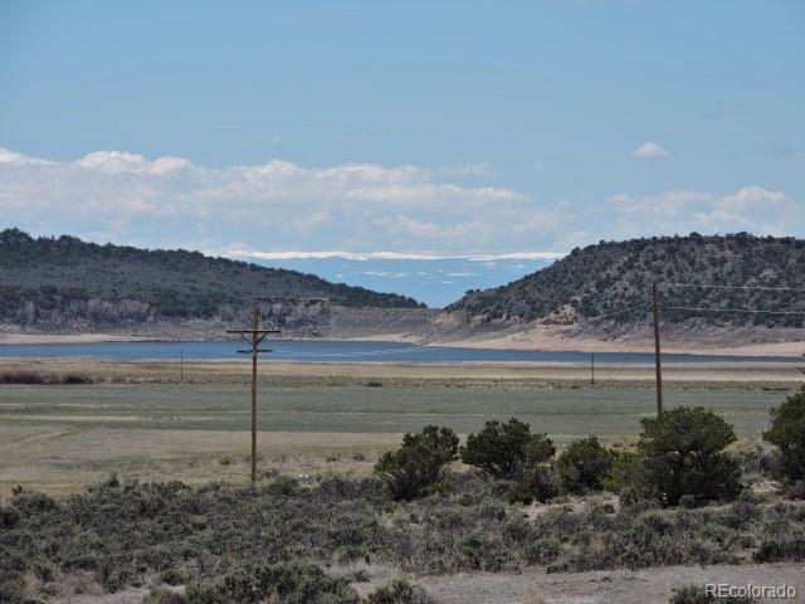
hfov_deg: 7.9
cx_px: 402
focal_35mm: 250
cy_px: 302
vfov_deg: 5.9
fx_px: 5814
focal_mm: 44.6
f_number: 4.7
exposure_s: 1/800
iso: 100
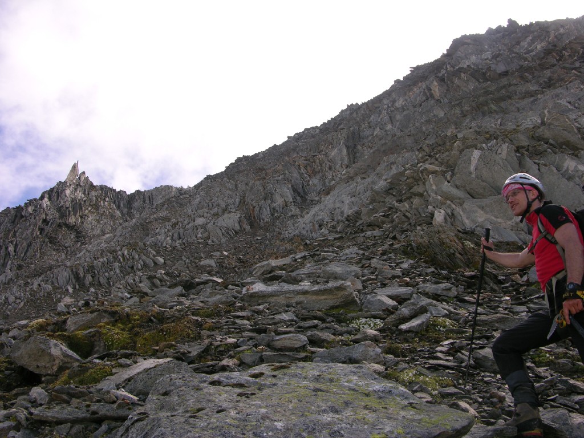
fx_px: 590
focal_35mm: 35
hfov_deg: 52.6
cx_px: 292
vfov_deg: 40.7
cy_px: 219
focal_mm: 9
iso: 50
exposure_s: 1/193
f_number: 5
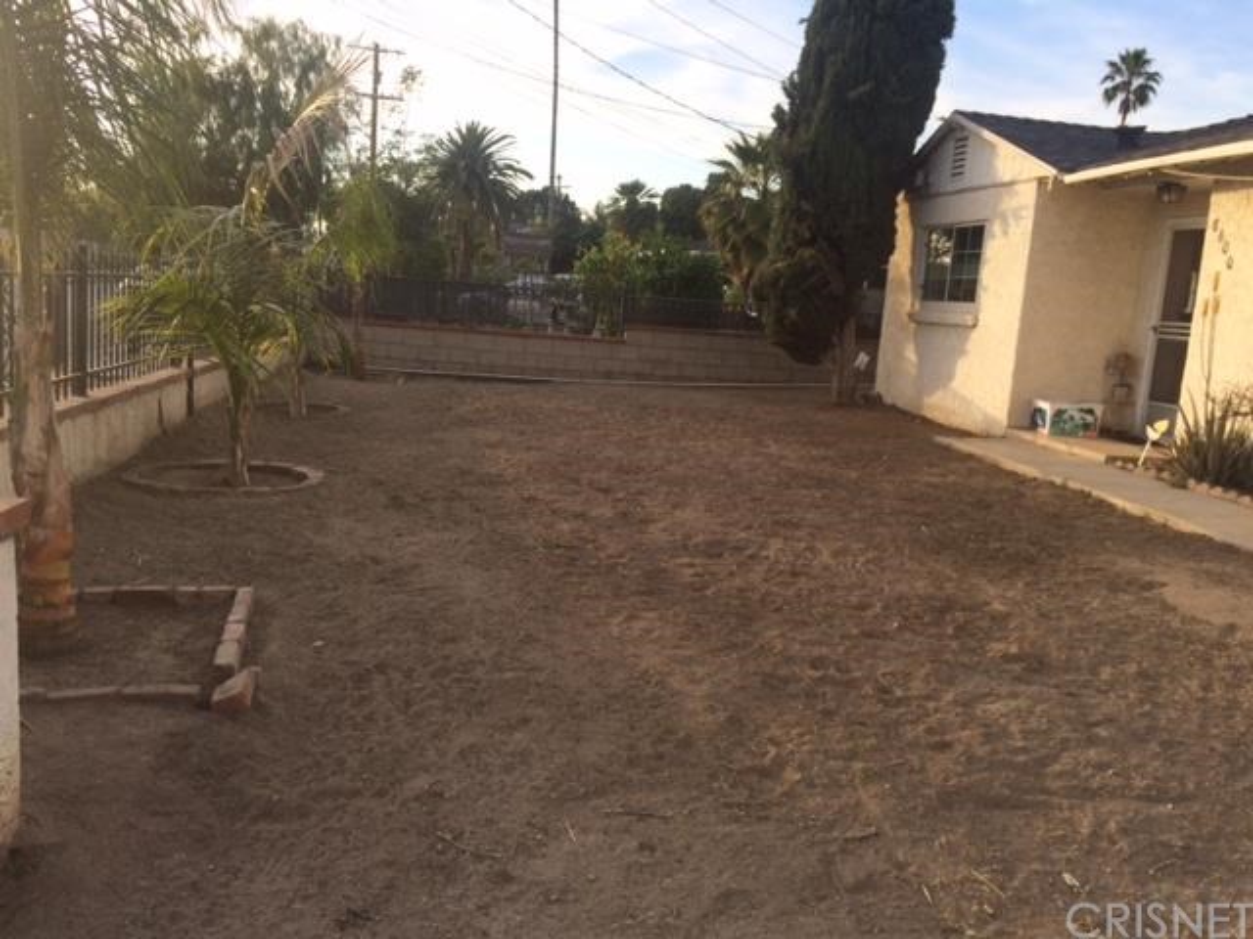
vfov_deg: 48.2
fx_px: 1050
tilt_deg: -8.5
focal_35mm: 29
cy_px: 470
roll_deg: -3.0
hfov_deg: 61.7
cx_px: 626
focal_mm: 4.15
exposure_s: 1/446
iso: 32
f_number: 2.2
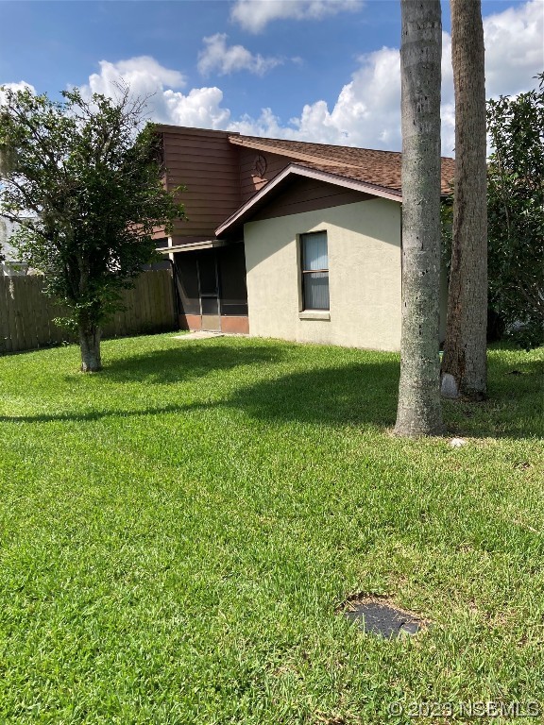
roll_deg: +3.6
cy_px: 362
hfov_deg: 49.7
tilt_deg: -5.3
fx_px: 587
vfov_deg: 63.4
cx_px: 272
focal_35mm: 28
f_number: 1.8
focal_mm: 3.99
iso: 20
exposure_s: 1/1453
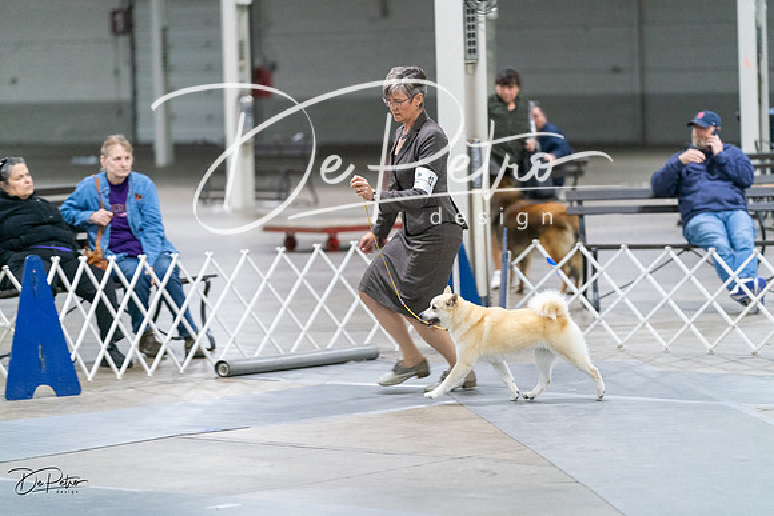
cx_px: 387
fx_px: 3312
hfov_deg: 13.3
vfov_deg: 8.9
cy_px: 258
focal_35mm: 154
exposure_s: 1/200
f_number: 2.8
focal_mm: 154
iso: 5000
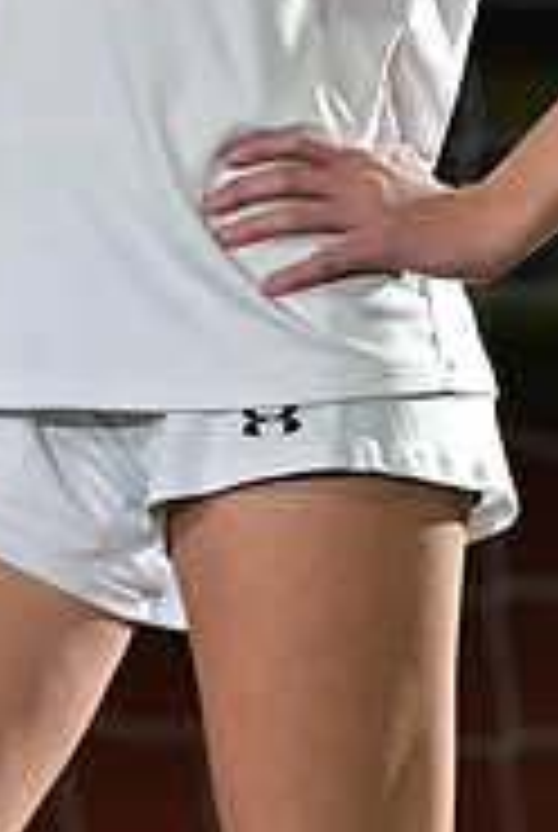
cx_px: 101
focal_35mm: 626
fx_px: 14499
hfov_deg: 2.2
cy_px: -234
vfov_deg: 3.3
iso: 1000
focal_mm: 200
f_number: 5
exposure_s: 1/200
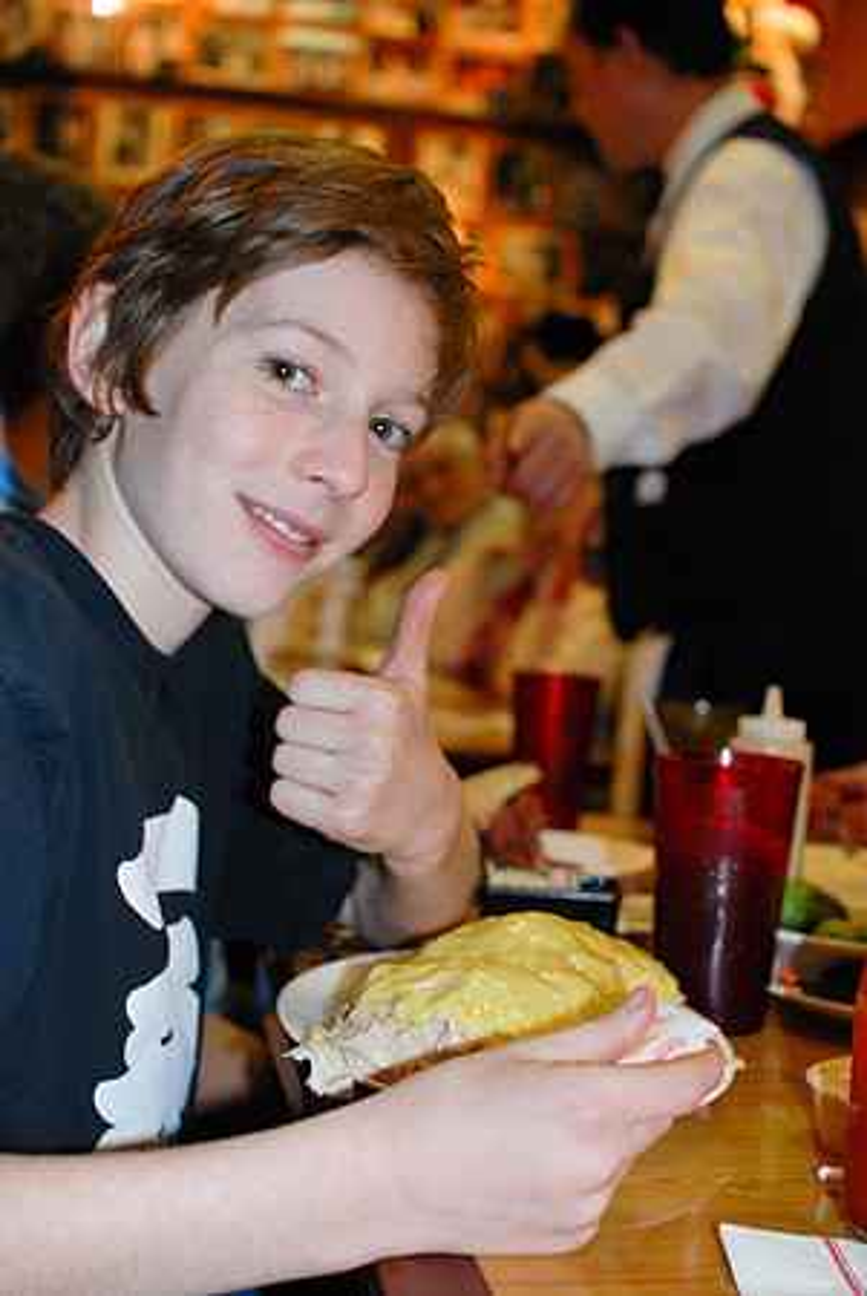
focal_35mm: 45
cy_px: 648
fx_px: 1622
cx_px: 434
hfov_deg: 29.9
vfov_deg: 43.6
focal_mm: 30
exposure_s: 1/50
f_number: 3.5
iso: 400
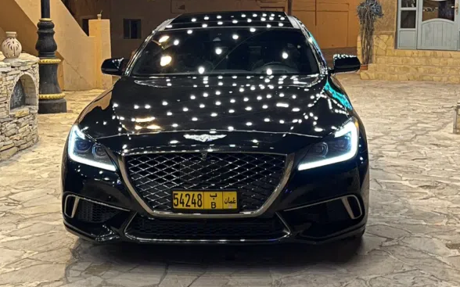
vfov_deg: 41.5
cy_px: 106
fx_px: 376
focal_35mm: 30
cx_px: 216
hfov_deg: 62.9
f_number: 1.5
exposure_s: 1/50
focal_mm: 5.7
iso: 250
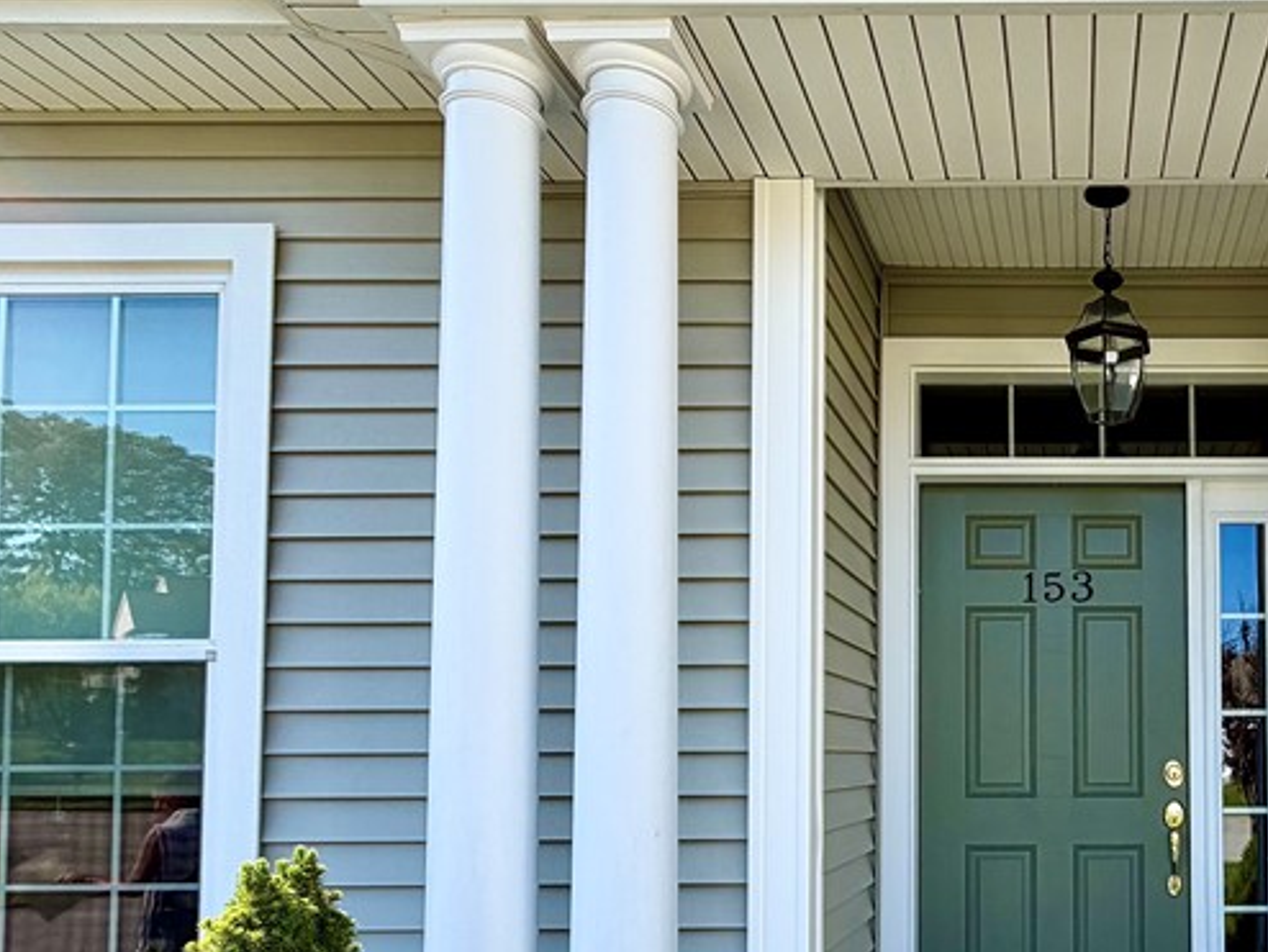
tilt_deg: +1.6
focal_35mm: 29
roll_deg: +0.6
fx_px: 1063
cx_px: 1088
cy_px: 713
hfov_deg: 55.3
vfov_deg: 46.5
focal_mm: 2.22
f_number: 2.2
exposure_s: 1/564
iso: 40
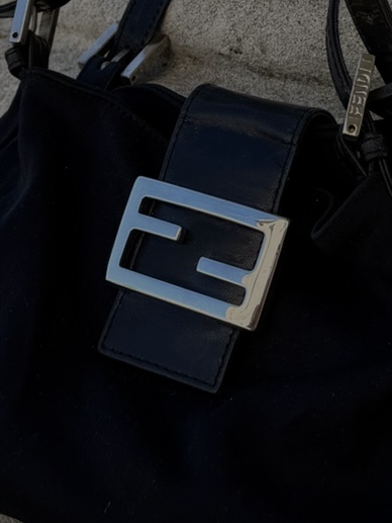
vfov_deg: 19.7
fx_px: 1434
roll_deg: -1.1
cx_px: 267
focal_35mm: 95
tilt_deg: -5.3
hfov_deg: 15.5
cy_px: -68
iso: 80
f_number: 1.78
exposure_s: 1/1174
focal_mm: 6.76
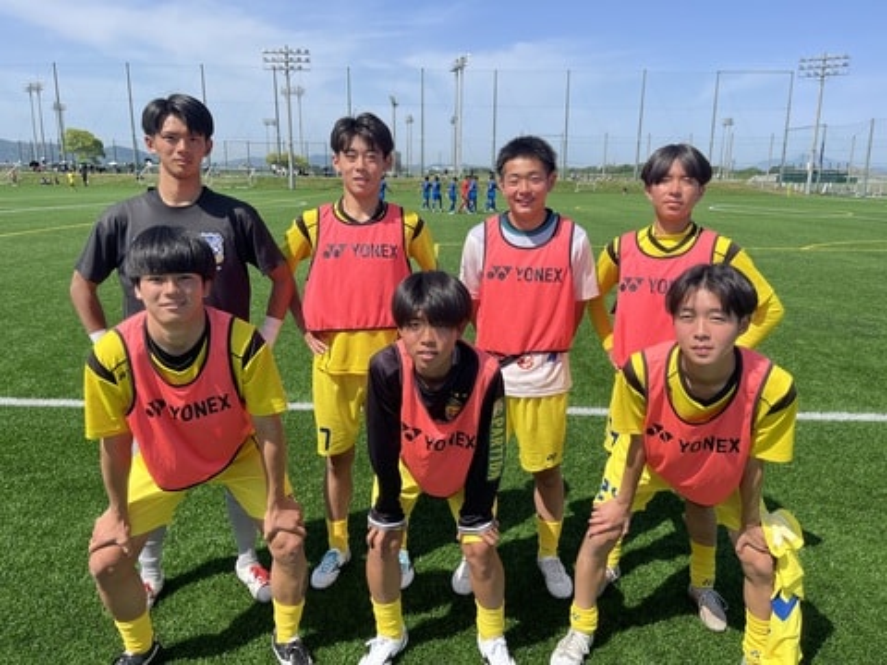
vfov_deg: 53.1
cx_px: 444
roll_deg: +0.4
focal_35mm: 26
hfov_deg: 67.3
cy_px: 332
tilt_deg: -13.5
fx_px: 666
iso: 50
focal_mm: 5.1
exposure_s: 1/2688
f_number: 1.6
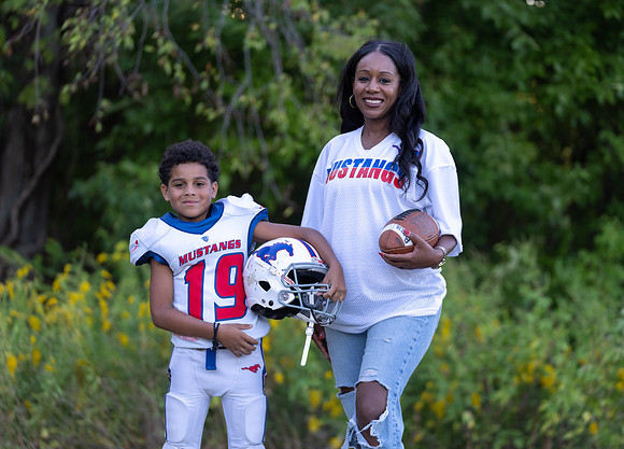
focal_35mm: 139
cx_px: 319
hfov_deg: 14.5
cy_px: 218
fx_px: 2460
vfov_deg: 10.4
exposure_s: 1/320
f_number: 2.8
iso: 320
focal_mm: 126
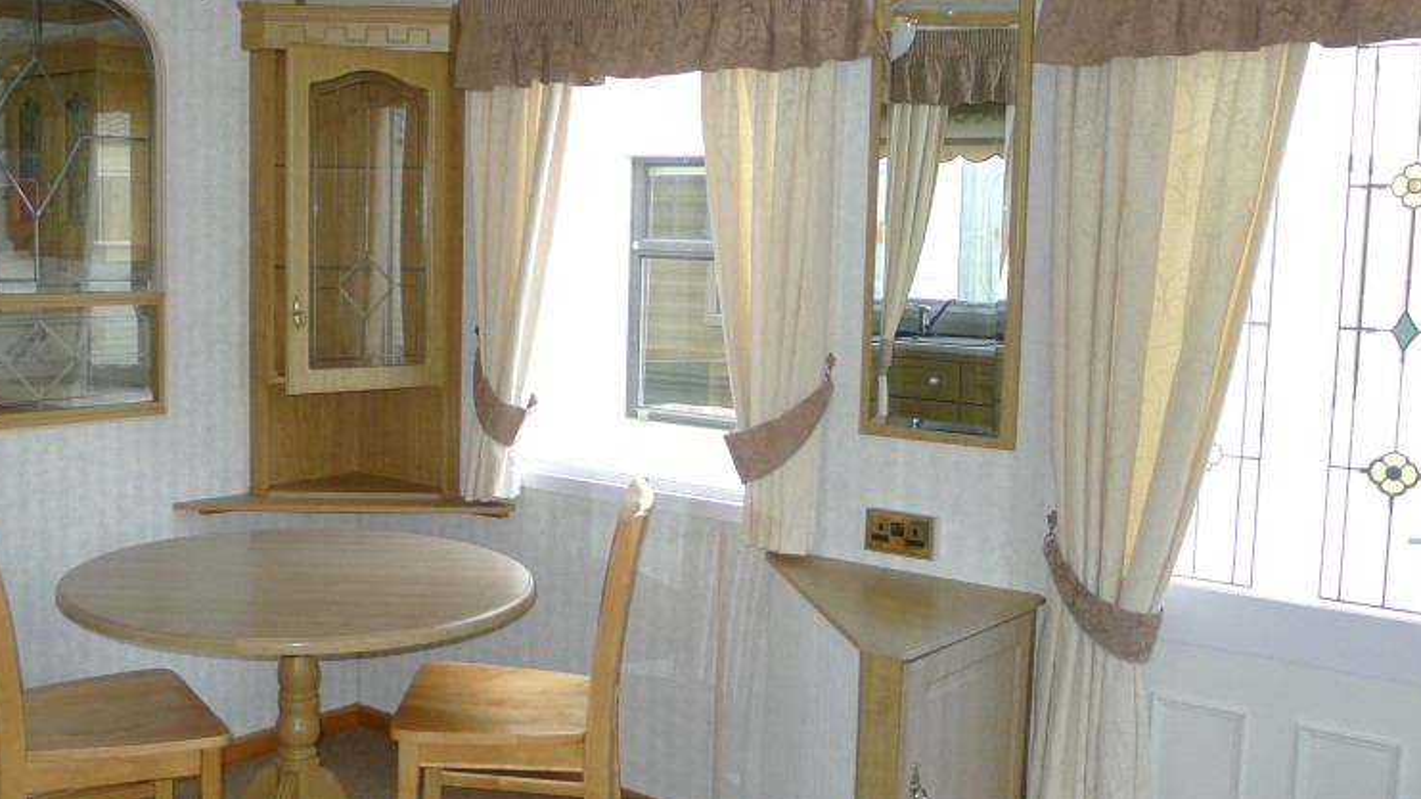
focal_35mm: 39
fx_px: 1469
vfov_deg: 30.4
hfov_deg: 50.6
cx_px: 461
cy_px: 397
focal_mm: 5.1
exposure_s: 1/60
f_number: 2
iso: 100
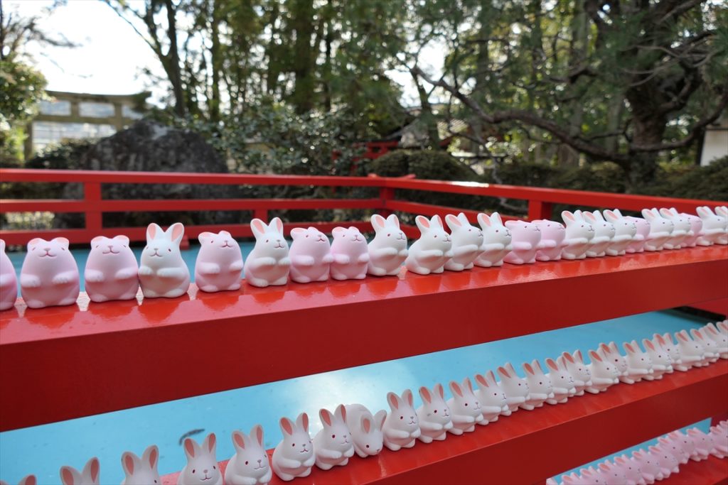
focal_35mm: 25
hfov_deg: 71.5
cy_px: 242
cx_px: 364
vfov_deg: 51.3
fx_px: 506
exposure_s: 1/500
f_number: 2.8
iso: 125
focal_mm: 9.12
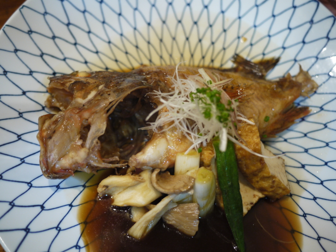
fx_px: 388
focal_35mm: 40
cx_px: 168
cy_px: 126
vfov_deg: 36.0
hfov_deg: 46.8
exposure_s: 1/20
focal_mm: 20
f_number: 1.7
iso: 400
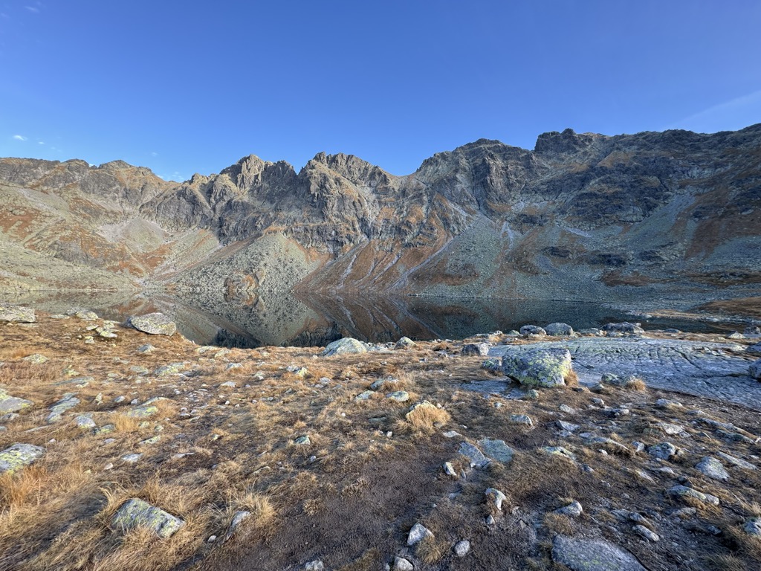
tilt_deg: -0.4
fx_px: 308
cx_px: 380
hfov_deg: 102.1
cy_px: 286
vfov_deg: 85.7
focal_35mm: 14
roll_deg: -1.3
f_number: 2.2
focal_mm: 2.22
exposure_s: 1/187
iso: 40
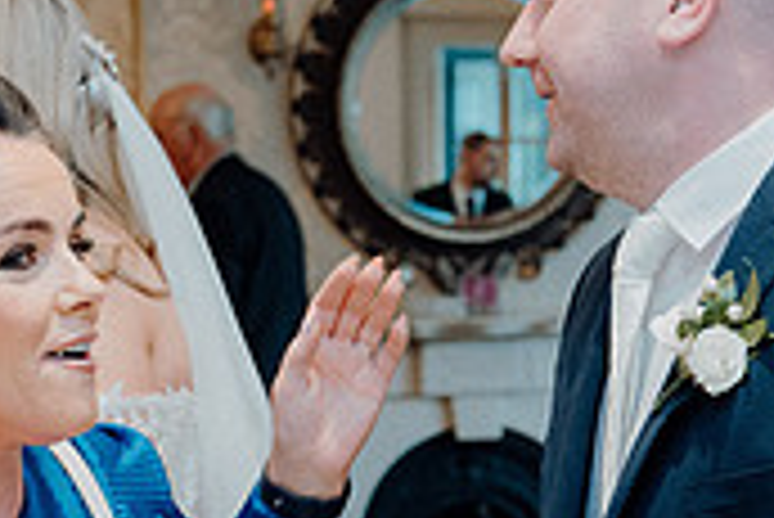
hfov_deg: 17.3
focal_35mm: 118
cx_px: 243
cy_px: 709
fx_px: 2539
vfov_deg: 11.3
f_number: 3.5
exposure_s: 1/160
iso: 2500
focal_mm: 35
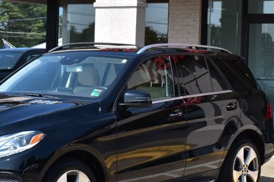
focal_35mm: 116
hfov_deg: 17.6
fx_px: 883
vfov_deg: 11.8
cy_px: 80
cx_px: 198
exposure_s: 1/500
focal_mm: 35
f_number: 11
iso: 400
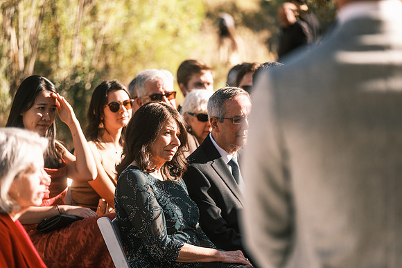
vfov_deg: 6.5
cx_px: 201
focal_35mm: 210
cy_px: 134
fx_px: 2345
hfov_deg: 9.8
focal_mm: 140
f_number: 2.8
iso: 200
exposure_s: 1/950
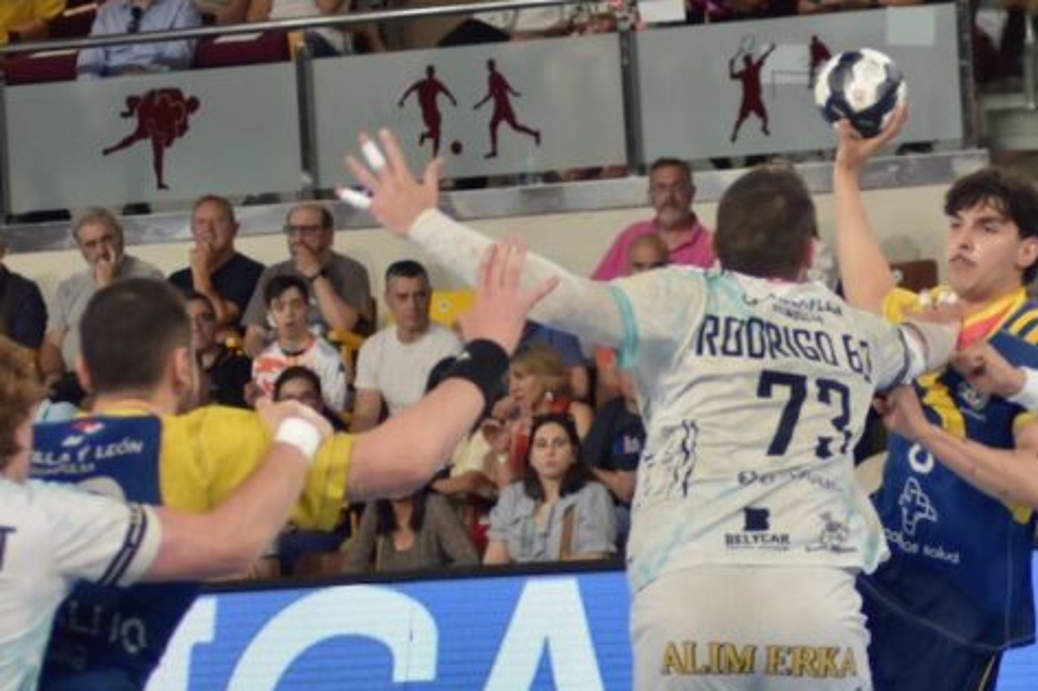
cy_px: 431
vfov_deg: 5.0
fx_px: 7957
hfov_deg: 7.5
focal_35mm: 276
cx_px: 843
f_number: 4
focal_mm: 85
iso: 1000
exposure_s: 1/640
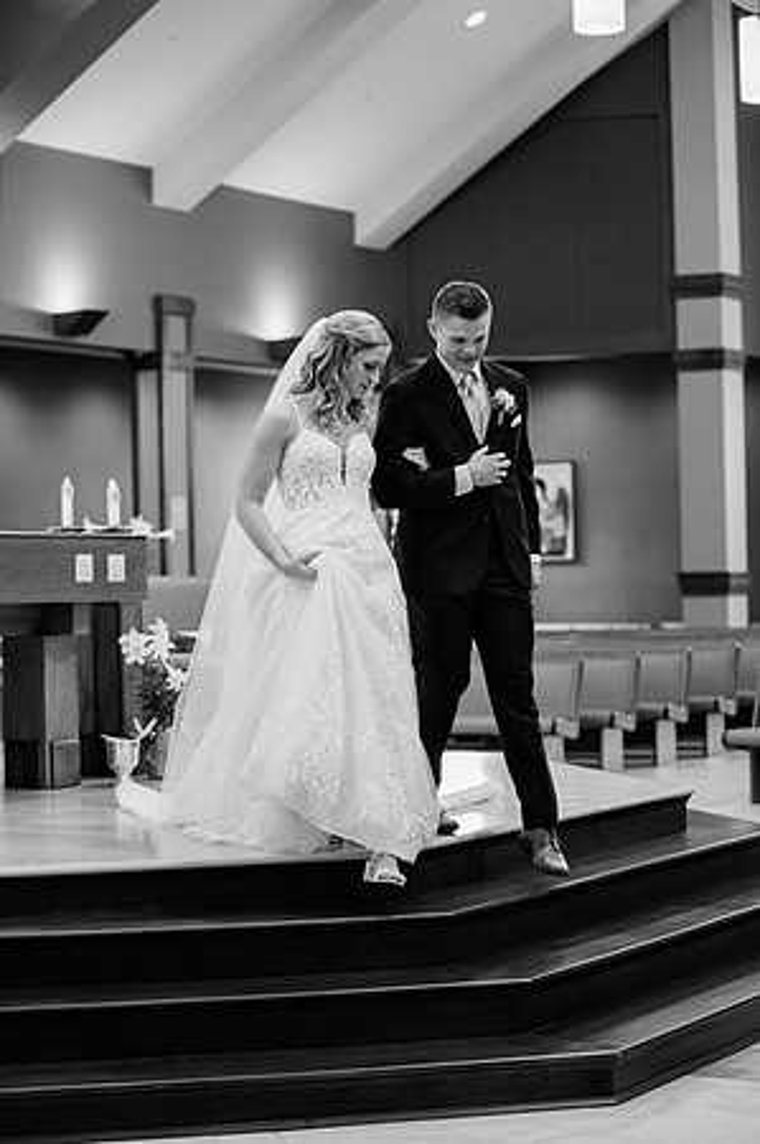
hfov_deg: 17.0
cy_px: 572
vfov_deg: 25.4
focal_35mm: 80
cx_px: 380
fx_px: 2539
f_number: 2.8
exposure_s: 1/250
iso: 1000
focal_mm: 80
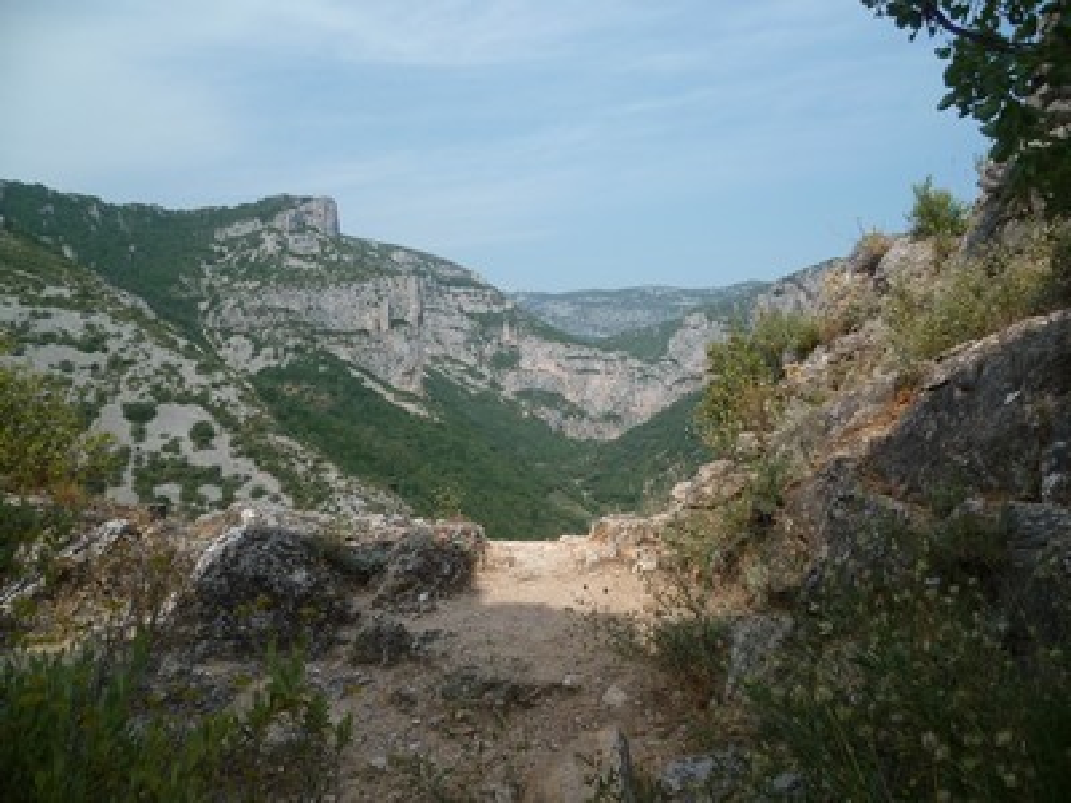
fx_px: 866
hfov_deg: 63.4
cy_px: 402
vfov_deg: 49.7
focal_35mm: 28
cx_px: 536
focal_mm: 5
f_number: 2.8
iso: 80
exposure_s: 1/1000
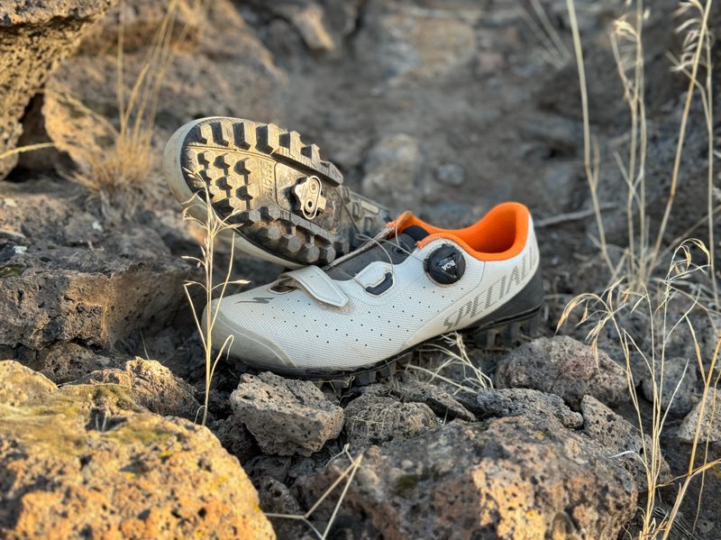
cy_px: 270
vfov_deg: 30.2
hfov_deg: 39.7
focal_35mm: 48
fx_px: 999
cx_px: 360
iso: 64
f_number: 1.78
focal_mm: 6.86
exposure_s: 1/218
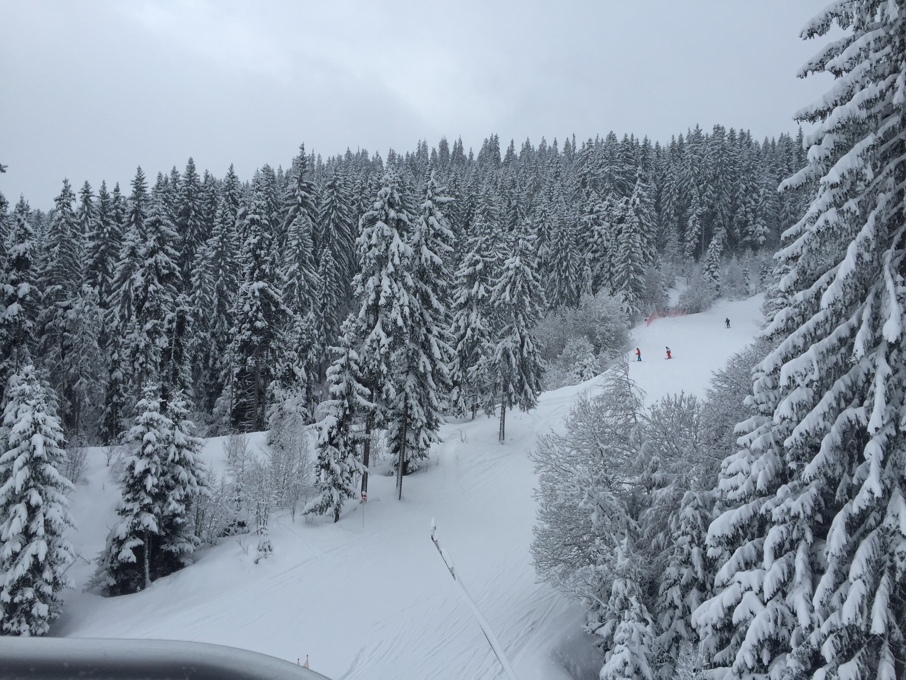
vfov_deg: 48.2
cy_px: 340
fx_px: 759
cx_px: 453
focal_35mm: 29
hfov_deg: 61.7
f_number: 2.2
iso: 32
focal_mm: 4.15
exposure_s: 1/1721
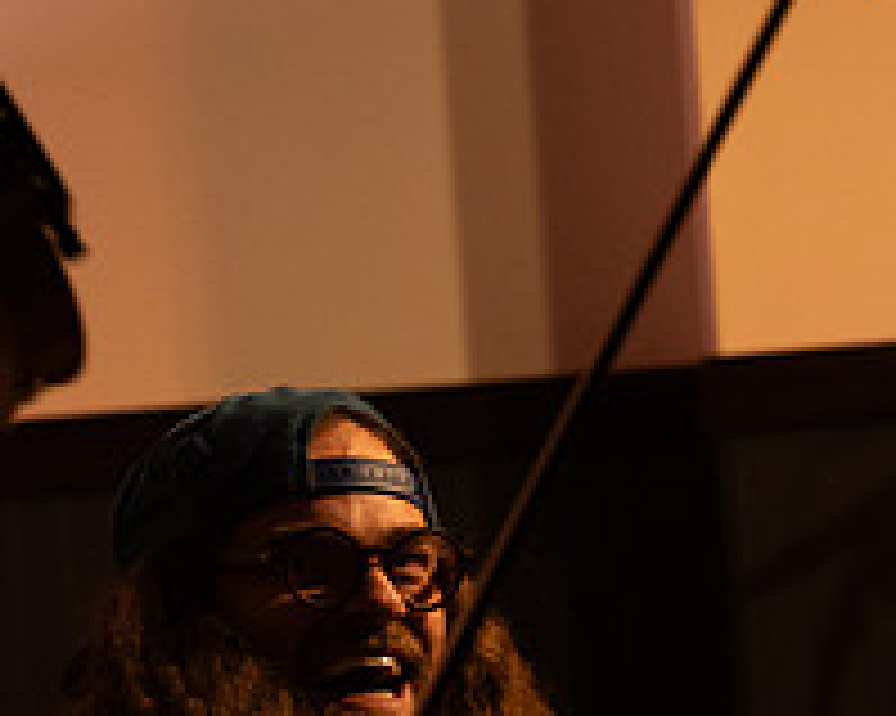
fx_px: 6759
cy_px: 914
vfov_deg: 6.0
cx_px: 567
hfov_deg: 7.6
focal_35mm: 255
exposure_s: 1/100
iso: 6400
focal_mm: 120
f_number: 5.6
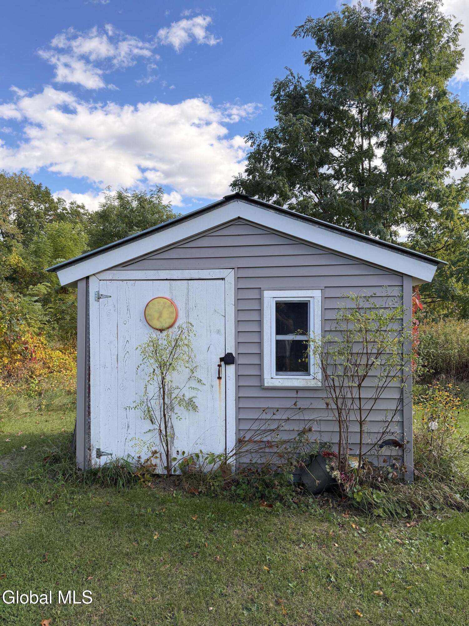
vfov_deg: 71.6
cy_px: 313
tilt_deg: -0.7
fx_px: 434
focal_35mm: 24
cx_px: 234
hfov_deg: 56.8
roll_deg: +1.8
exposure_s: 1/728
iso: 100
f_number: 1.78
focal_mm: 6.76
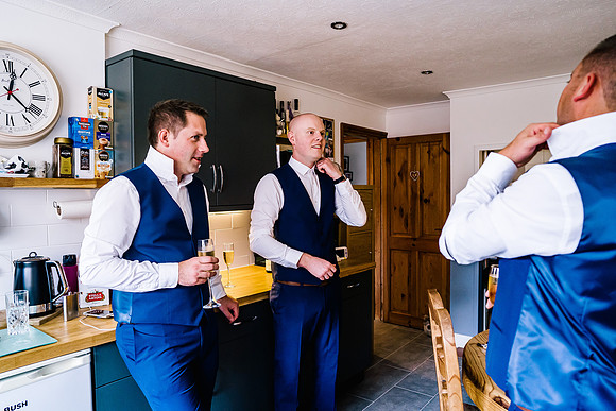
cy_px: 206
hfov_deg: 73.7
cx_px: 308
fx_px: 411
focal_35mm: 24
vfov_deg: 53.2
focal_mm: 24
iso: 2000
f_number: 2.8
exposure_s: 1/200
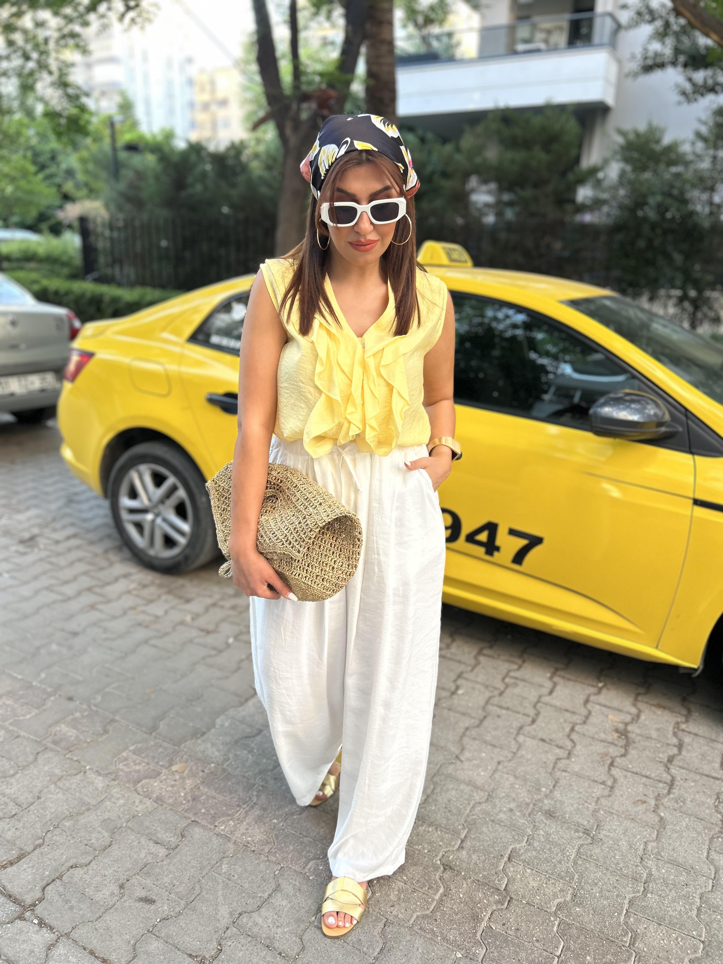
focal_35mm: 26
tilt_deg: -17.9
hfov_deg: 53.1
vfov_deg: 67.3
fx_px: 724
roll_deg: -1.4
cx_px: 362
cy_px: 482
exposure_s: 1/121
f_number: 1.5
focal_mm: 5.7
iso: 80
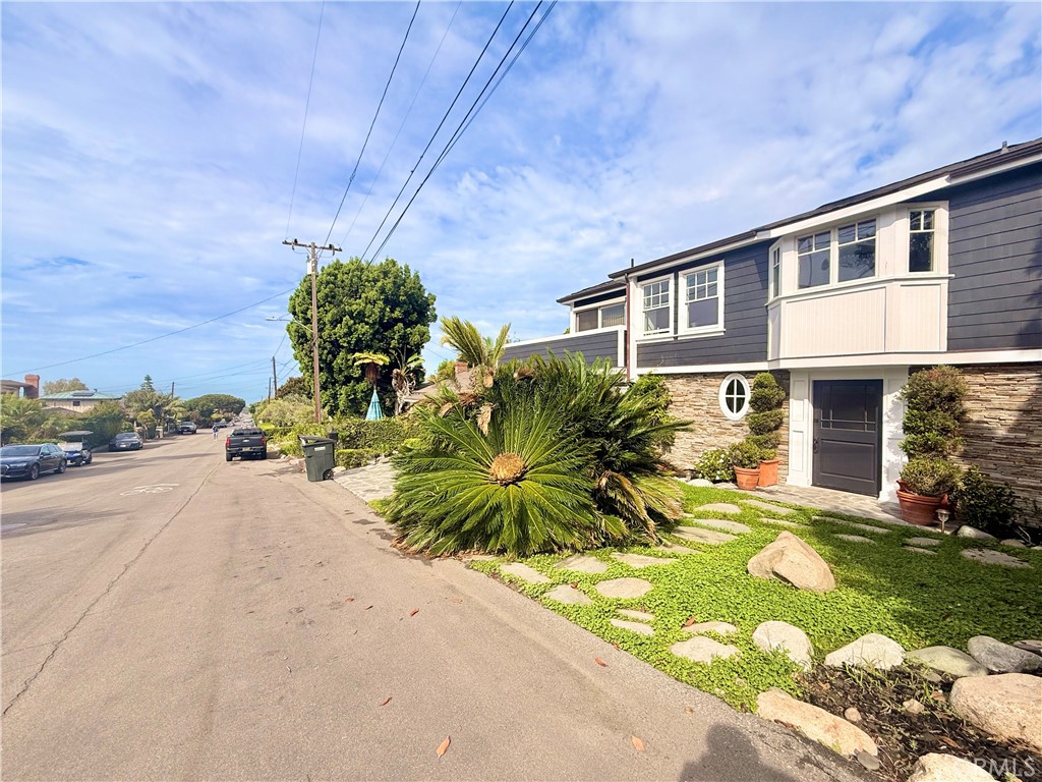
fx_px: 421
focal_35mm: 14
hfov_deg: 102.1
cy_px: 391
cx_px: 521
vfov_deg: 85.7
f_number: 2.2
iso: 50
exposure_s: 1/2320
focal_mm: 2.22
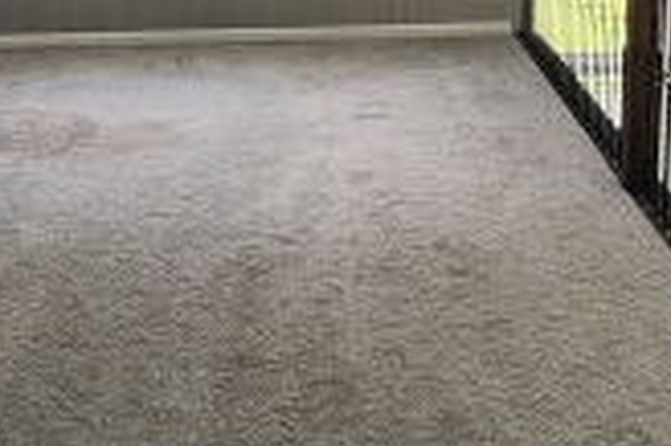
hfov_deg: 35.8
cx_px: 460
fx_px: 1024
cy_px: 0
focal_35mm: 55
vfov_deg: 23.5
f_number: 2.2
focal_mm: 2.2
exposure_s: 1/60
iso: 200
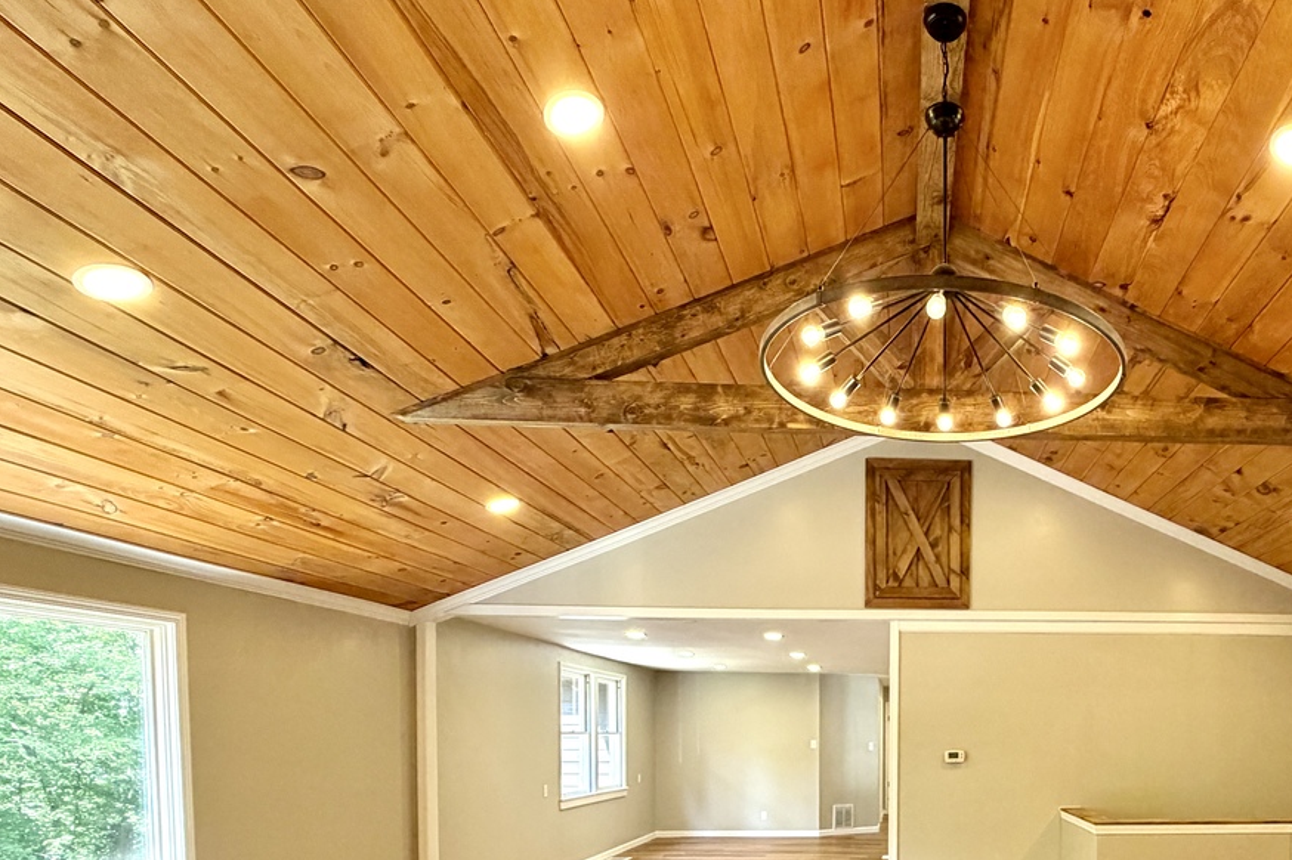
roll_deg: +1.0
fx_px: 861
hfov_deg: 69.3
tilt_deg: -2.0
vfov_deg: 48.0
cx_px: 955
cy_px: 762
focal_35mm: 24
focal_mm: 2.22
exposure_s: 1/120
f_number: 2.2
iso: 250
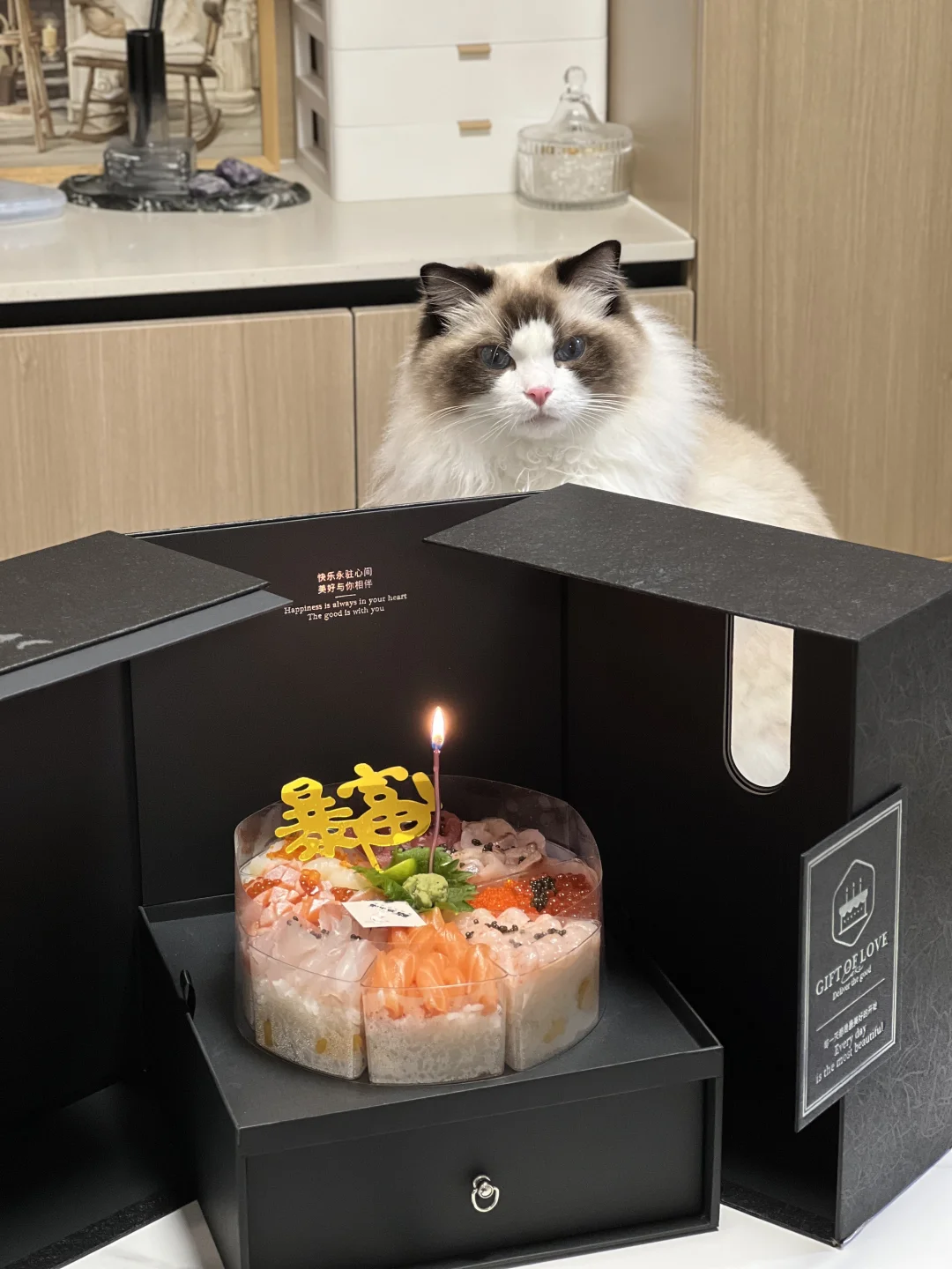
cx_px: 476
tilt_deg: -19.4
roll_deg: +0.8
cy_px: 634
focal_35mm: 77
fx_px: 2824
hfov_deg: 19.1
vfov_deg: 25.3
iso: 125
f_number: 2.8
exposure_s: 1/33
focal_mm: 9
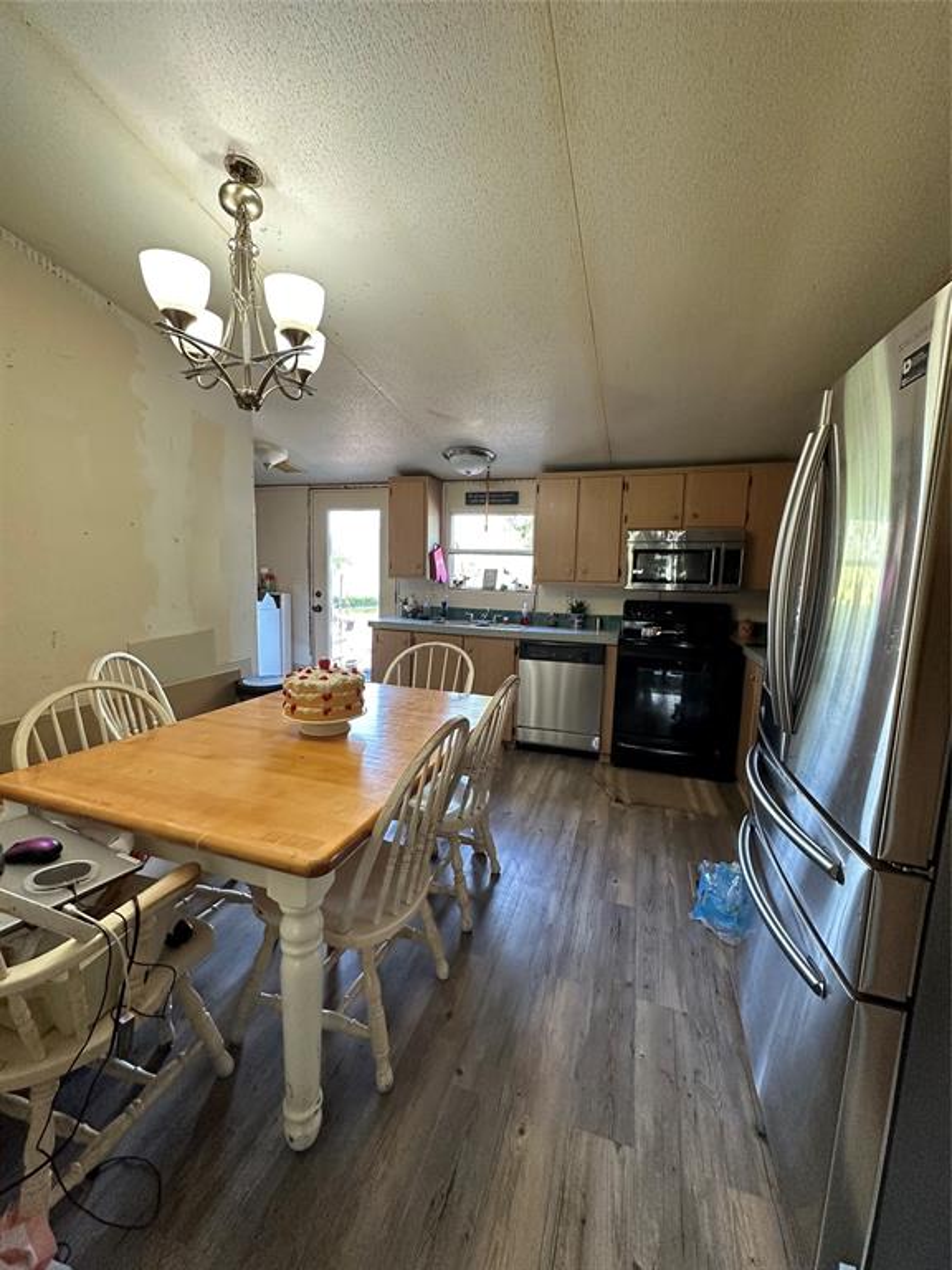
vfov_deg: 102.1
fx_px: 513
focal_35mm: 14
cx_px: 476
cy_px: 635
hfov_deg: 85.7
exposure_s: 1/120
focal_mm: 2.22
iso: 320
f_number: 2.2
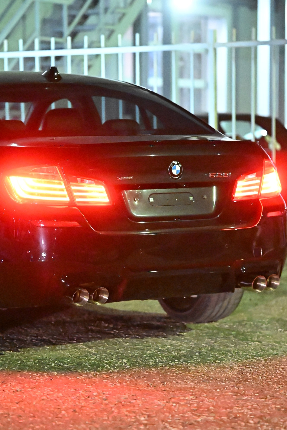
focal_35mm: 127
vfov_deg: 16.1
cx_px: 144
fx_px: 1519
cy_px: 215
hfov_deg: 10.8
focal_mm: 85
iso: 40000
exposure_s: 1/100
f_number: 2
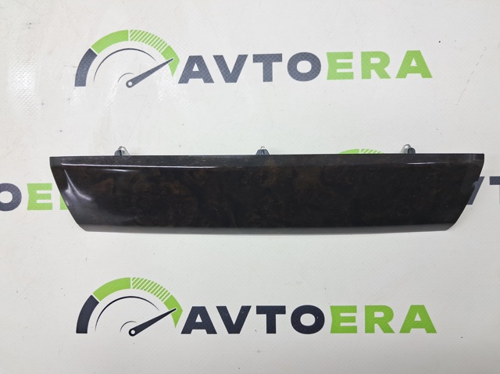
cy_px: 187
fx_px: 390
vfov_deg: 51.3
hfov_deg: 65.4
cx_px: 250
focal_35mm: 27
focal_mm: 4
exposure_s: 1/50
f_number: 1.8
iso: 50
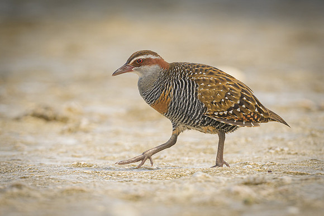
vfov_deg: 1.4
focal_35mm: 1010
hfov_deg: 2.0
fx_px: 9096
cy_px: 132
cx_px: 152
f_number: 5.6
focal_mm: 500
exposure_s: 1/1600
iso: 400
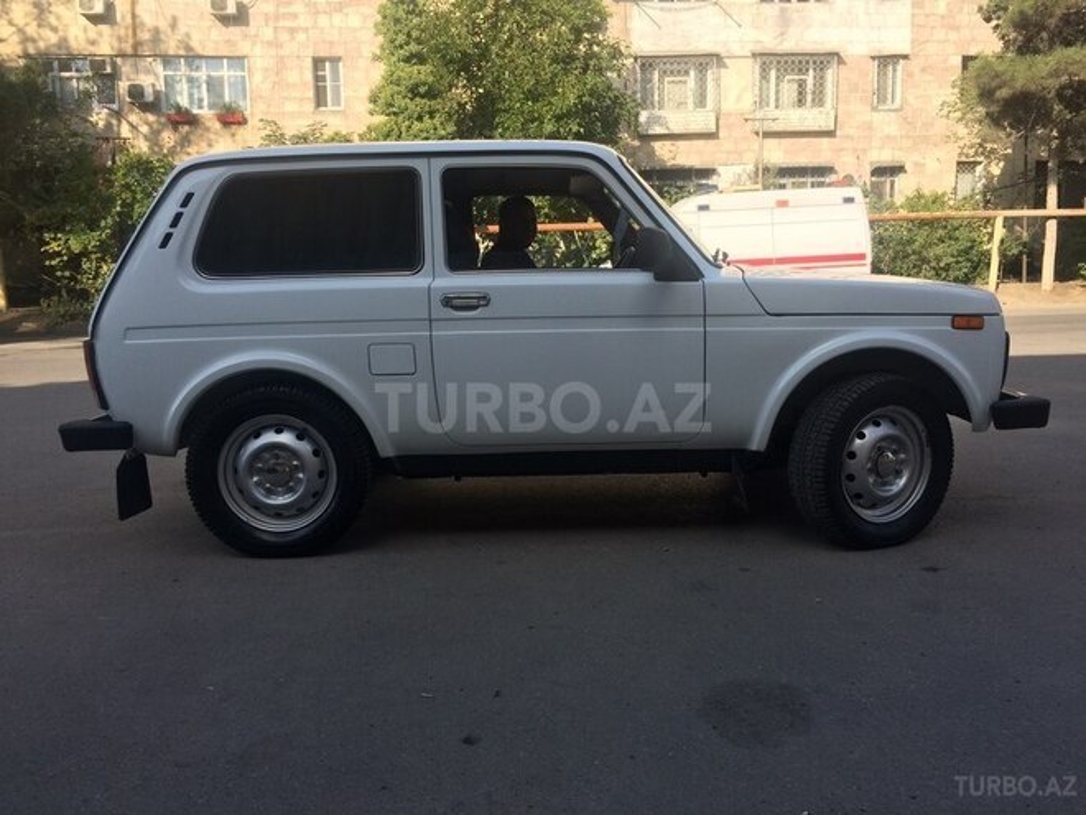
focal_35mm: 29
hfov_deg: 61.7
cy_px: 408
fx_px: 910
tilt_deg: -7.4
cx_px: 543
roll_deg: +0.8
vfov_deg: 48.2
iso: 32
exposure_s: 1/1282
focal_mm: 4.15
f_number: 2.2
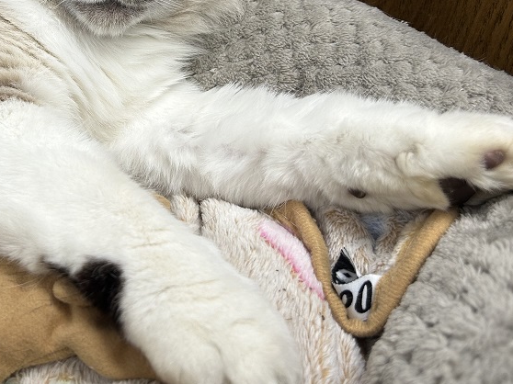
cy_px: 66
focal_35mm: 47
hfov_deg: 39.4
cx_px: 133
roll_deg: +1.0
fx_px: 696
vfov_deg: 30.0
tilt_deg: -35.7
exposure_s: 1/120
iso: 64
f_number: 1.5
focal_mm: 5.7
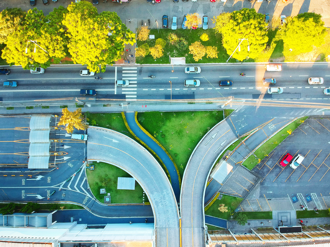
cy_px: 124
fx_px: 238
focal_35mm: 25
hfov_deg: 69.4
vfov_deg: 54.9
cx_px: 165
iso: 100
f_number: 2.6
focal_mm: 4.49
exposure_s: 1/80
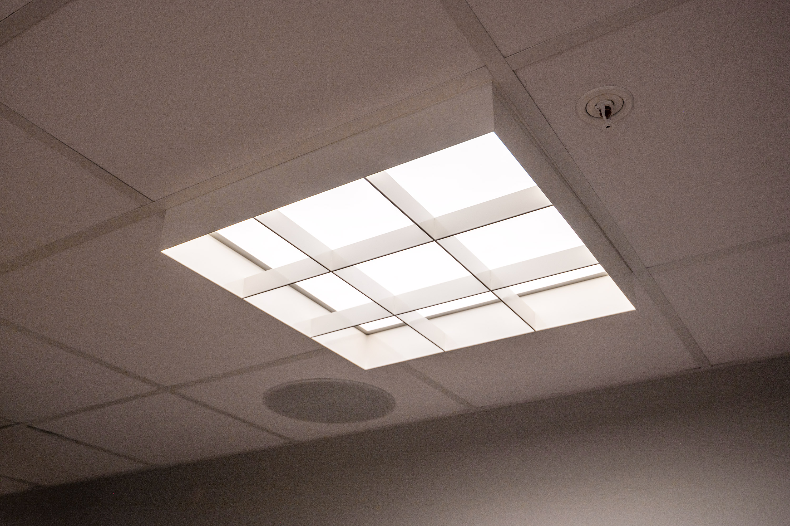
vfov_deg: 37.8
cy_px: 263
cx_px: 395
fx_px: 768
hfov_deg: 54.5
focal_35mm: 35
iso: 100
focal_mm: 35
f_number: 7.1
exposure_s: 1/400
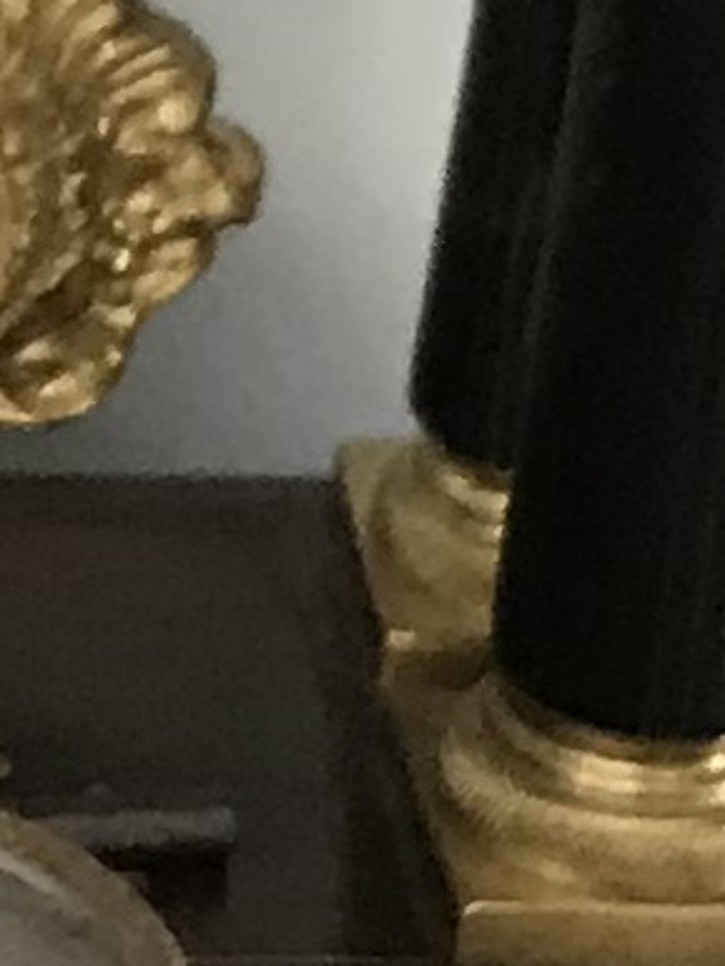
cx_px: -1445
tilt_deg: -29.8
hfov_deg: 4.8
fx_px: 8178
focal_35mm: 293
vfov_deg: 6.8
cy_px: 743
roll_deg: +0.6
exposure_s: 1/17
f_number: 1.8
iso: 40
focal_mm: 3.99
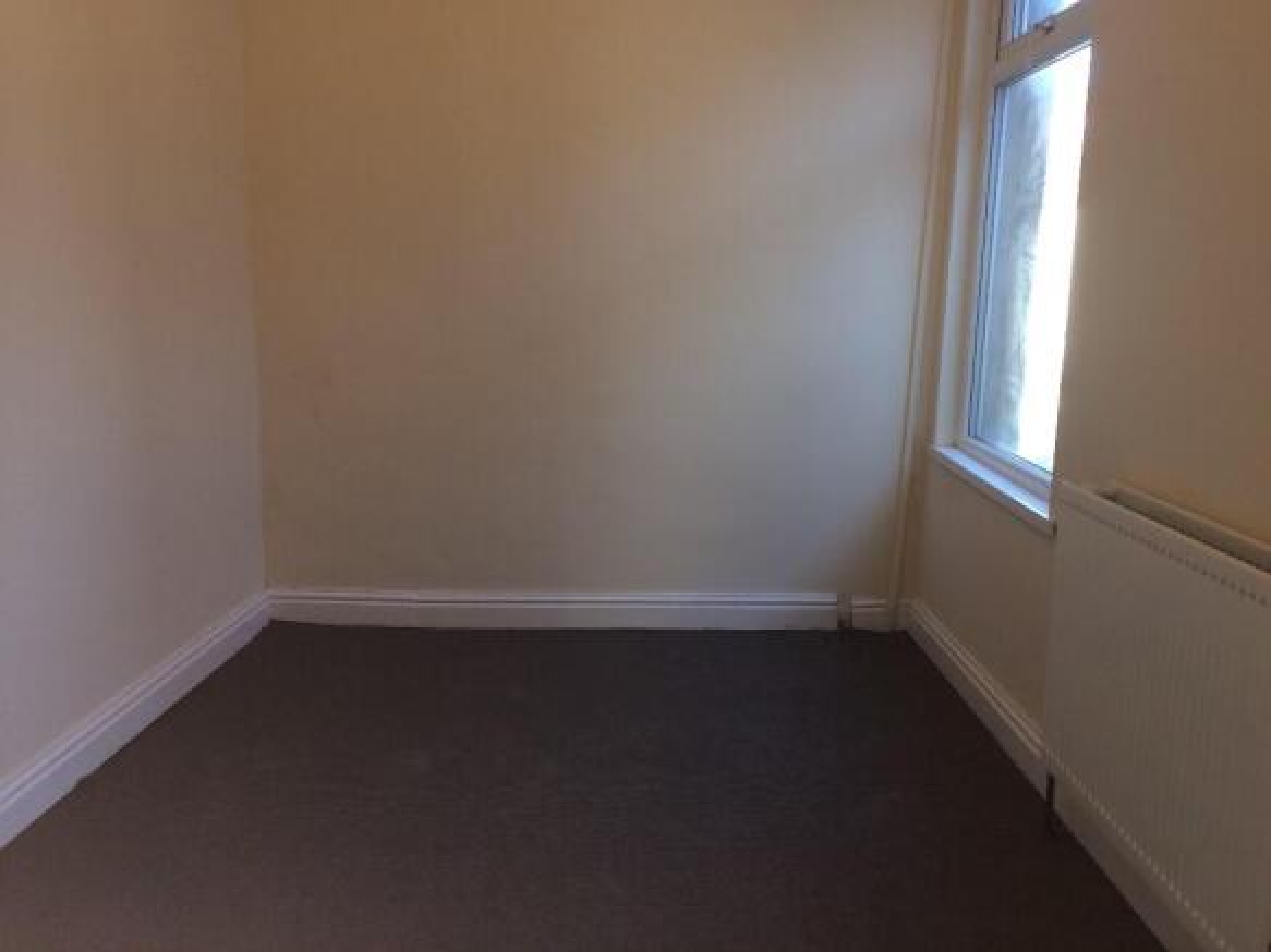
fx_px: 1065
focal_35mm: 29
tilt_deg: -10.8
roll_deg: -0.1
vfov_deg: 48.2
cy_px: 476
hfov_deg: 61.7
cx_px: 636
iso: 32
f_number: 2.2
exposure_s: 1/46
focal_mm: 4.15
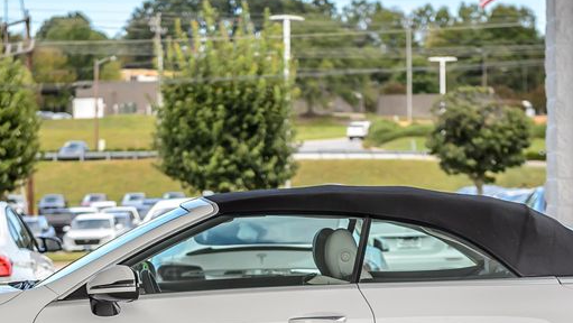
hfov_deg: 13.2
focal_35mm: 163
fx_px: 2478
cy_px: 343
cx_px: 277
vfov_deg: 7.4
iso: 400
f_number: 4
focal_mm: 70
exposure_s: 1/2500
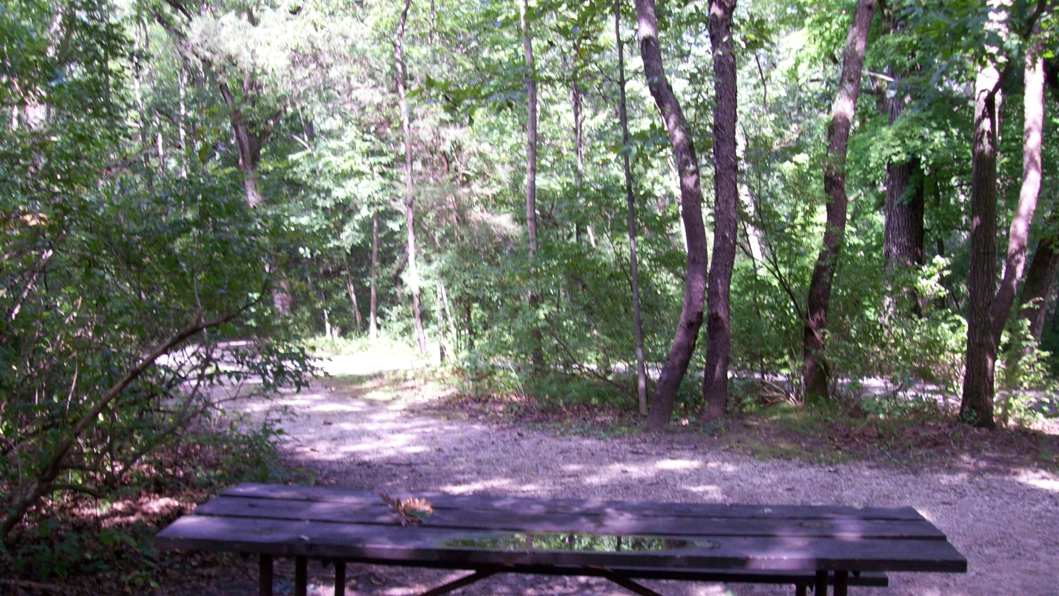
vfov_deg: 29.5
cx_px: 526
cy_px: 393
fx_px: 1123
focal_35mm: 40
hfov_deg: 50.5
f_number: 2.7
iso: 80
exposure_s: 1/65.3
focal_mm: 6
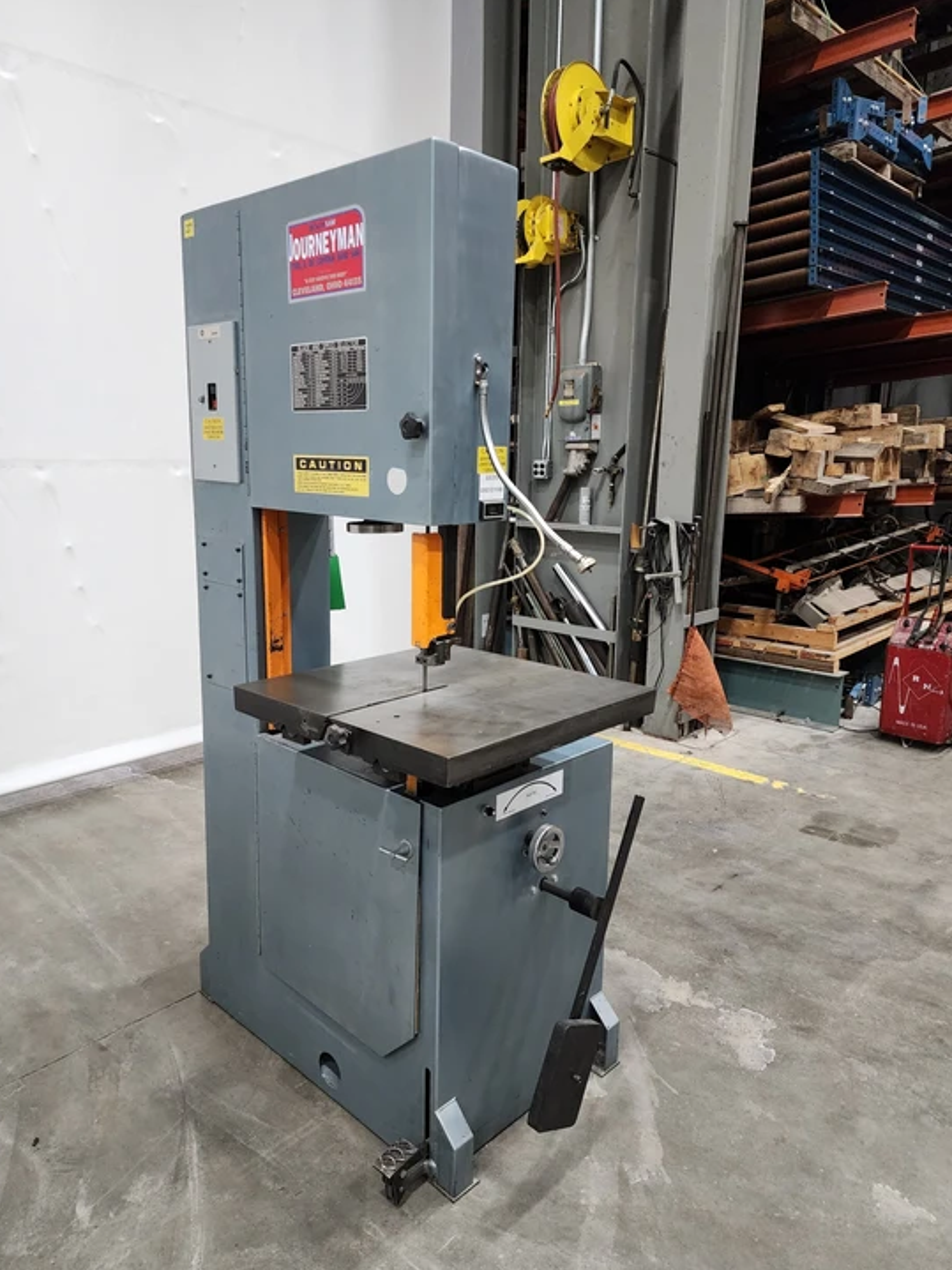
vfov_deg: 71.6
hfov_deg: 56.8
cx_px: 460
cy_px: 646
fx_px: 880
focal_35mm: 24
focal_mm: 6.4
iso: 800
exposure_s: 1/120
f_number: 1.8
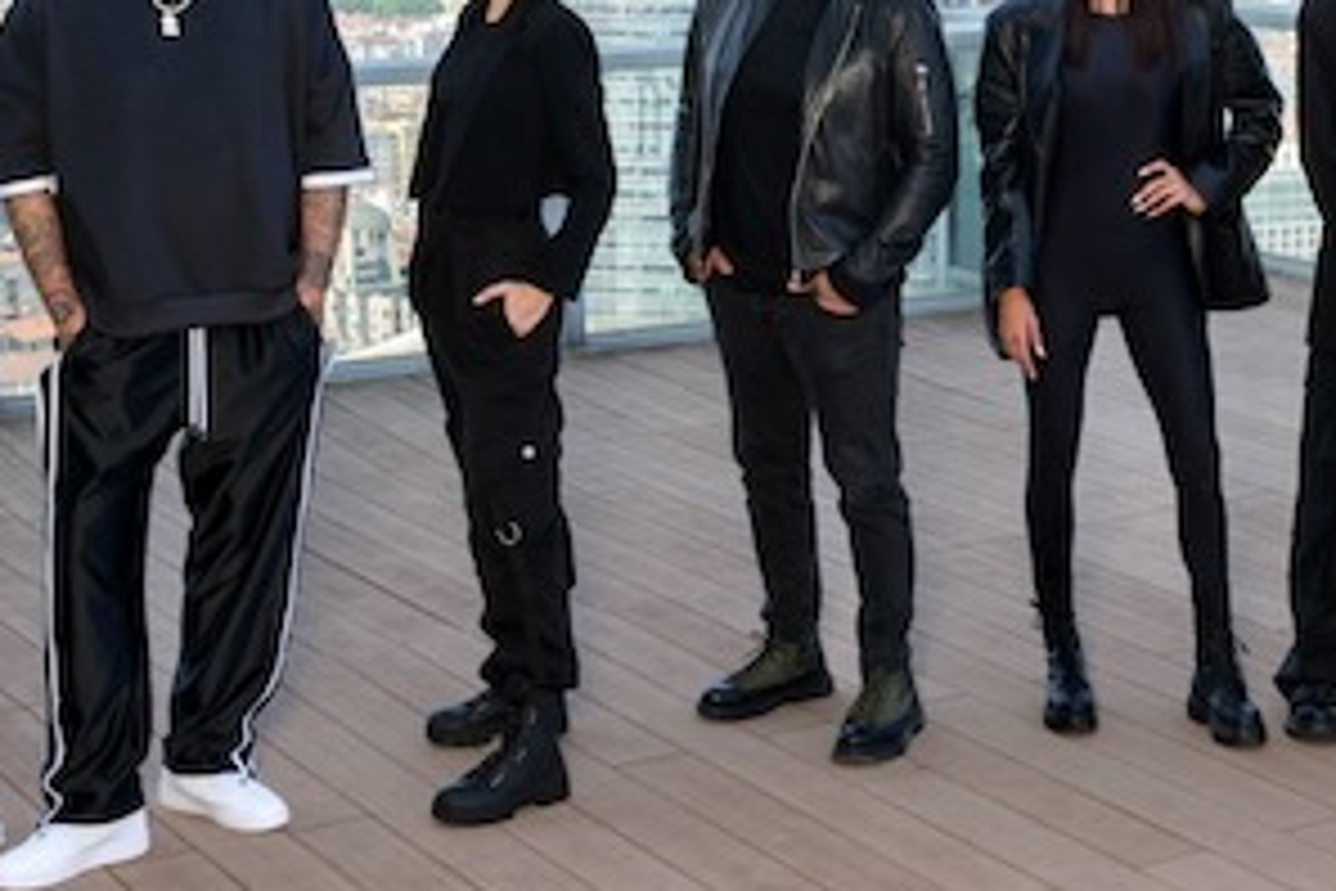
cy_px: 241
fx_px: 3043
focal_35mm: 82
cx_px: 900
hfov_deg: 24.6
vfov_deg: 16.6
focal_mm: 38
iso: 640
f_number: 13
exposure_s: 1/125
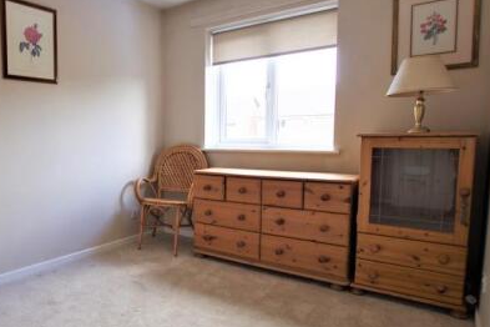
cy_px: 168
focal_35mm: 25
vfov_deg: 51.3
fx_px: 340
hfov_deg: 67.5
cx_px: 130
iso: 200
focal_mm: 10
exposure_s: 1/40
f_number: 3.5
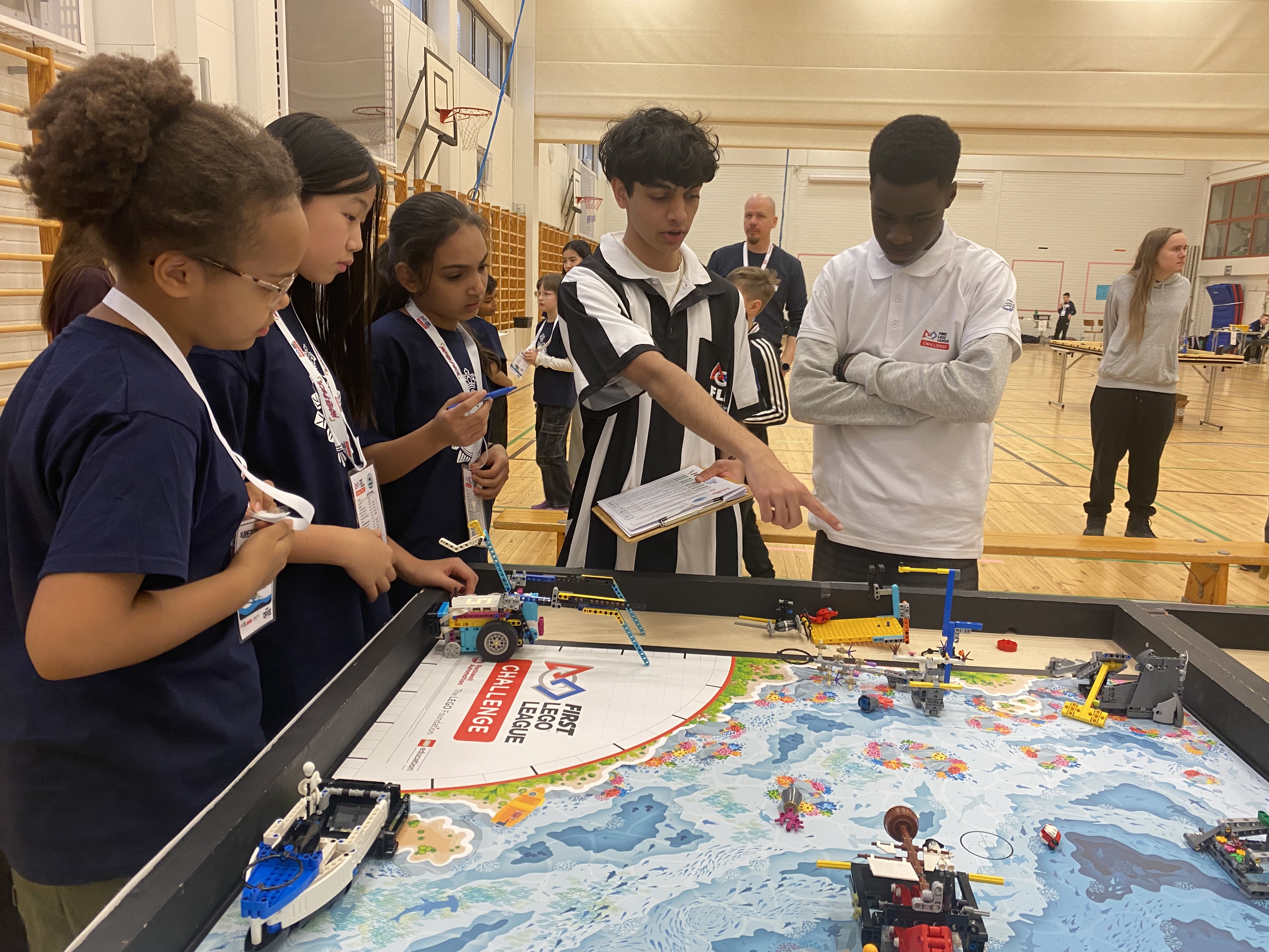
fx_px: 953
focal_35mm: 26
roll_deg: -2.2
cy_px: 476
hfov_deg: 67.3
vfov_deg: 53.1
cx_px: 634
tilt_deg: -11.1
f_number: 1.8
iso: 80
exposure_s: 1/50
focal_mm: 4.25
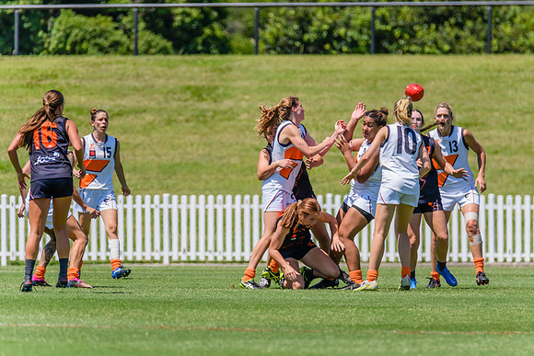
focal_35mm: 662
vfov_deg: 2.1
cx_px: 289
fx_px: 9825
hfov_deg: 3.1
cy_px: 163
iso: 800
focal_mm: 600
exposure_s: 1/2000
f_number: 10
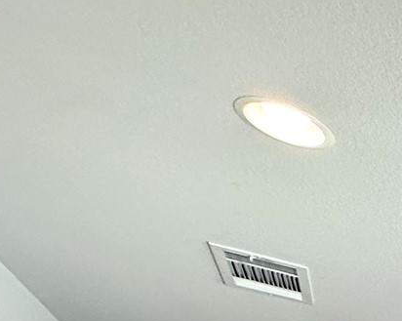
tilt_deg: +0.6
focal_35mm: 68
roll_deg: -1.2
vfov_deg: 16.2
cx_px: 956
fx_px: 808
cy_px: 678
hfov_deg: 15.4
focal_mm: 2.22
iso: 80
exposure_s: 1/120
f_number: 2.2
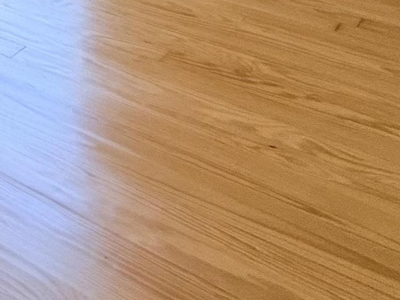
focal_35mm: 63
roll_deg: +0.2
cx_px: -330
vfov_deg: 17.0
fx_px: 728
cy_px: -306
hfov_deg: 20.7
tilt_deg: +0.4
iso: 80
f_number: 2.2
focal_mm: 2.22
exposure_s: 1/120
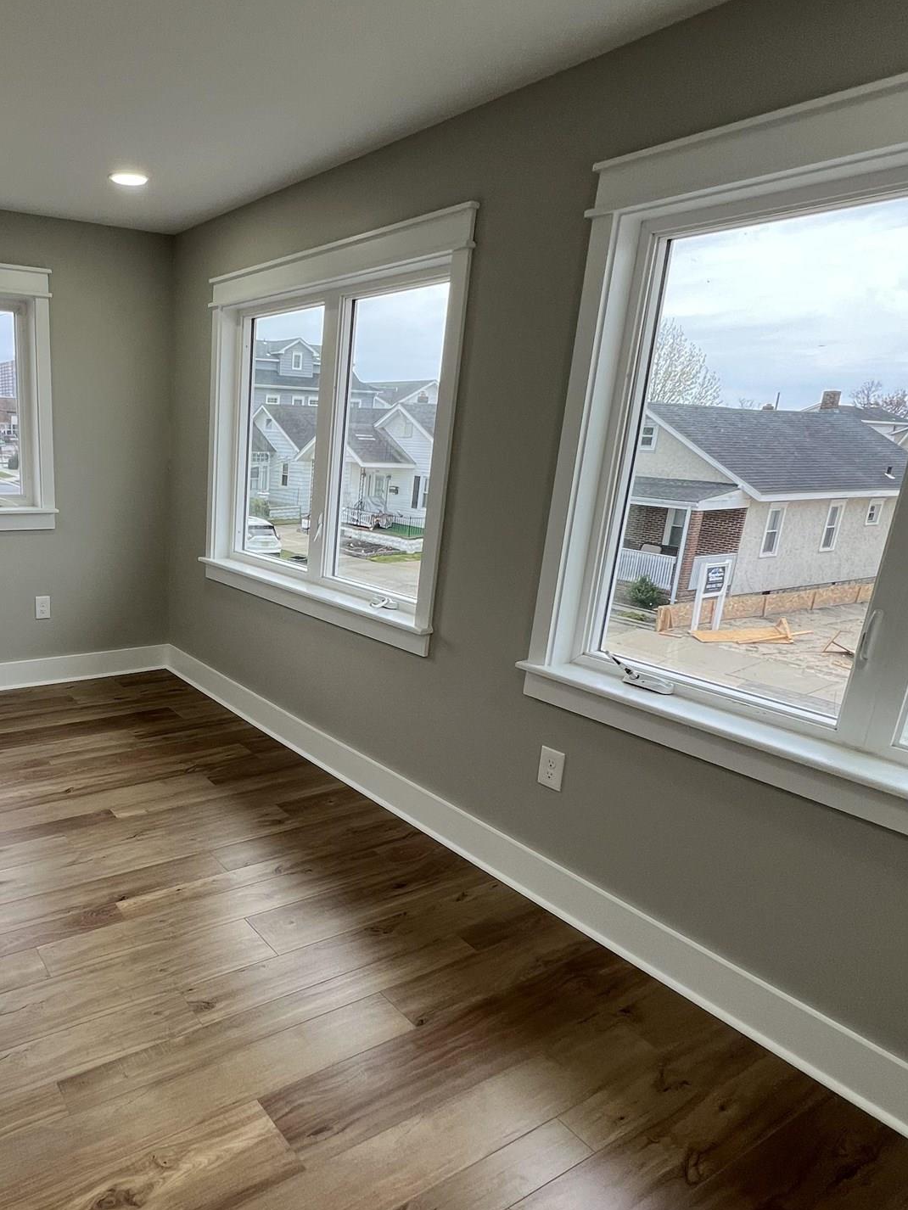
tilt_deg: -16.8
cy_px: 658
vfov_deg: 78.8
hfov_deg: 59.3
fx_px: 734
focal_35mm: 21
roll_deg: -1.2
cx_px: 203
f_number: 1.8
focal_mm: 1.57
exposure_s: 1/99
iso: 40
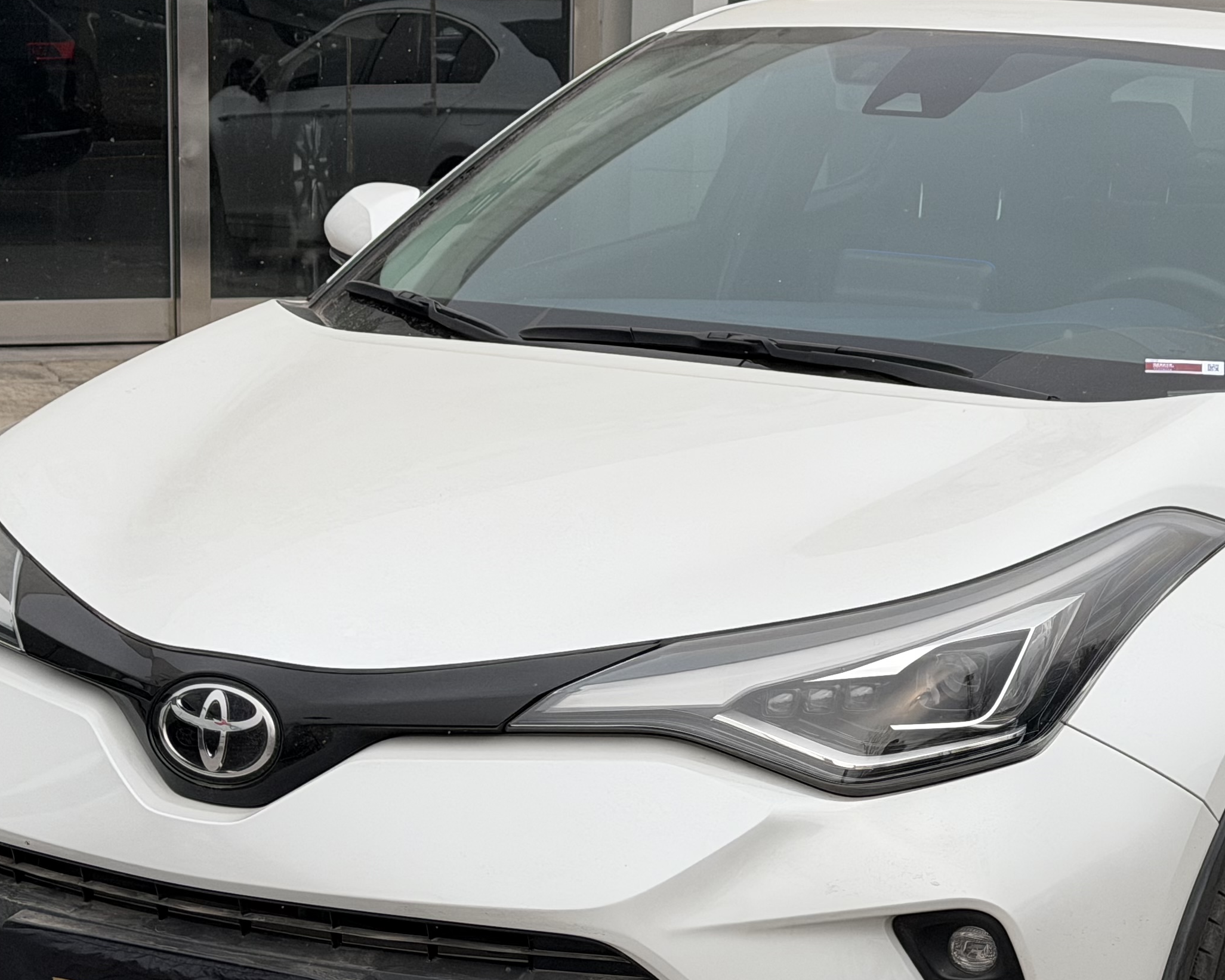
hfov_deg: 20.7
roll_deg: -1.7
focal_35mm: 92
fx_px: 3336
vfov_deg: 16.7
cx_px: 843
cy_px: 636
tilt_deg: -10.3
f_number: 1.78
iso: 64
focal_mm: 6.76
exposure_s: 1/4329
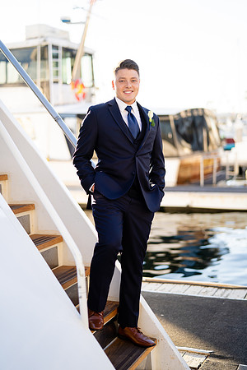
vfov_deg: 39.6
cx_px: 124
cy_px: 185
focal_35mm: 50
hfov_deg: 27.0
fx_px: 515
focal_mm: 50
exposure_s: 1/1600
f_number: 1.4
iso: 160
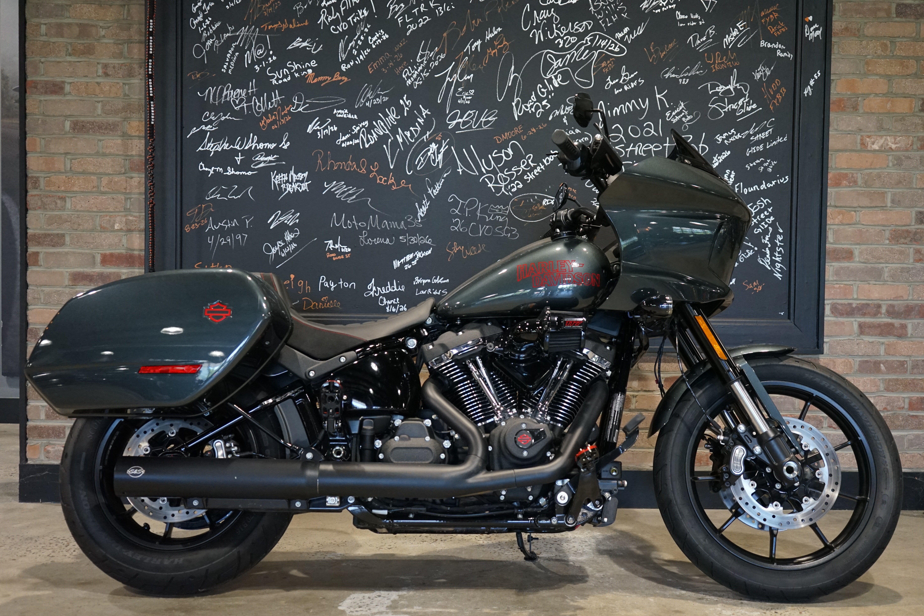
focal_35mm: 38
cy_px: 314
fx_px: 975
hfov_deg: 50.7
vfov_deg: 35.1
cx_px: 467
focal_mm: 37
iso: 3200
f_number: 4
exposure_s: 1/160
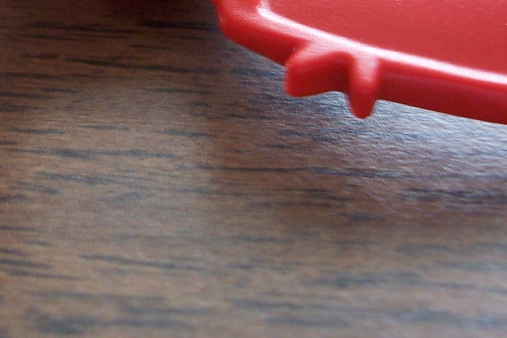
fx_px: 1169
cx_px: 115
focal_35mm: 83
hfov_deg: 24.2
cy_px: -31
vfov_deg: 16.0
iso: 140
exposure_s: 1/10
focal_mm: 6
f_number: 2.8
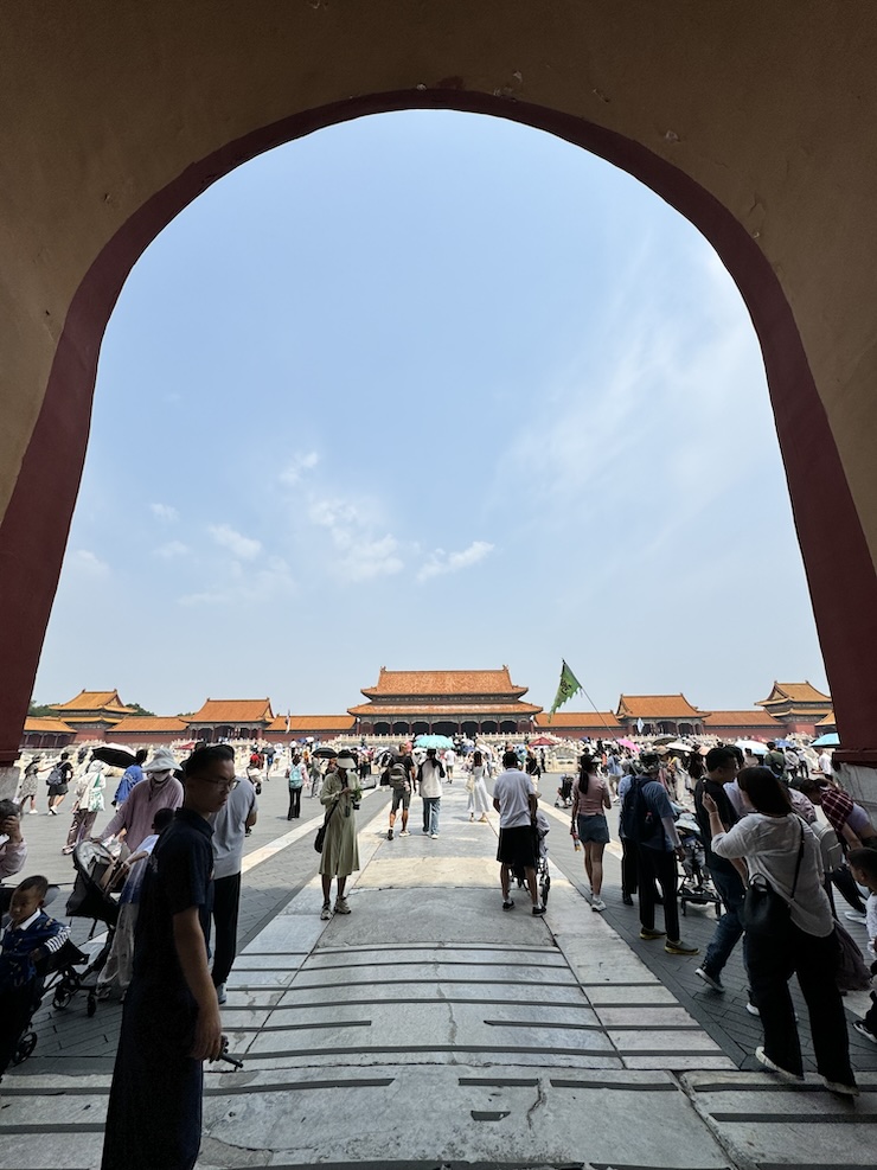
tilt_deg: +20.1
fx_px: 473
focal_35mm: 14
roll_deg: +1.4
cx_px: 438
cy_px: 585
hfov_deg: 85.7
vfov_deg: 102.1
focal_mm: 2.22
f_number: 2.2
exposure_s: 1/3906
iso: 40
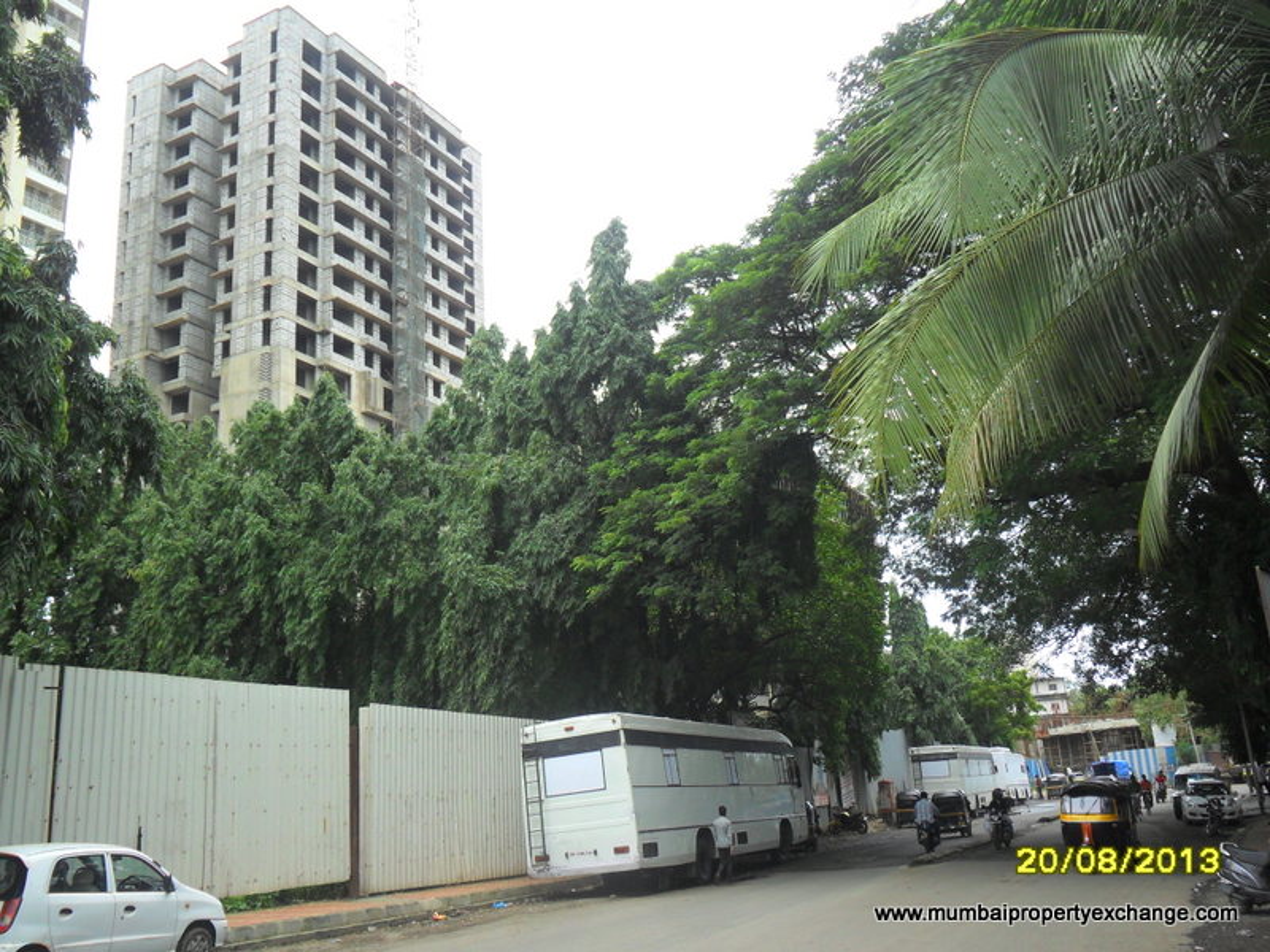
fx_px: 1174
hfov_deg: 56.8
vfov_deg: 44.2
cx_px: 635
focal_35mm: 32
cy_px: 476
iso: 100
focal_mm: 5.7
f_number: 3.7
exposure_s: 1/350
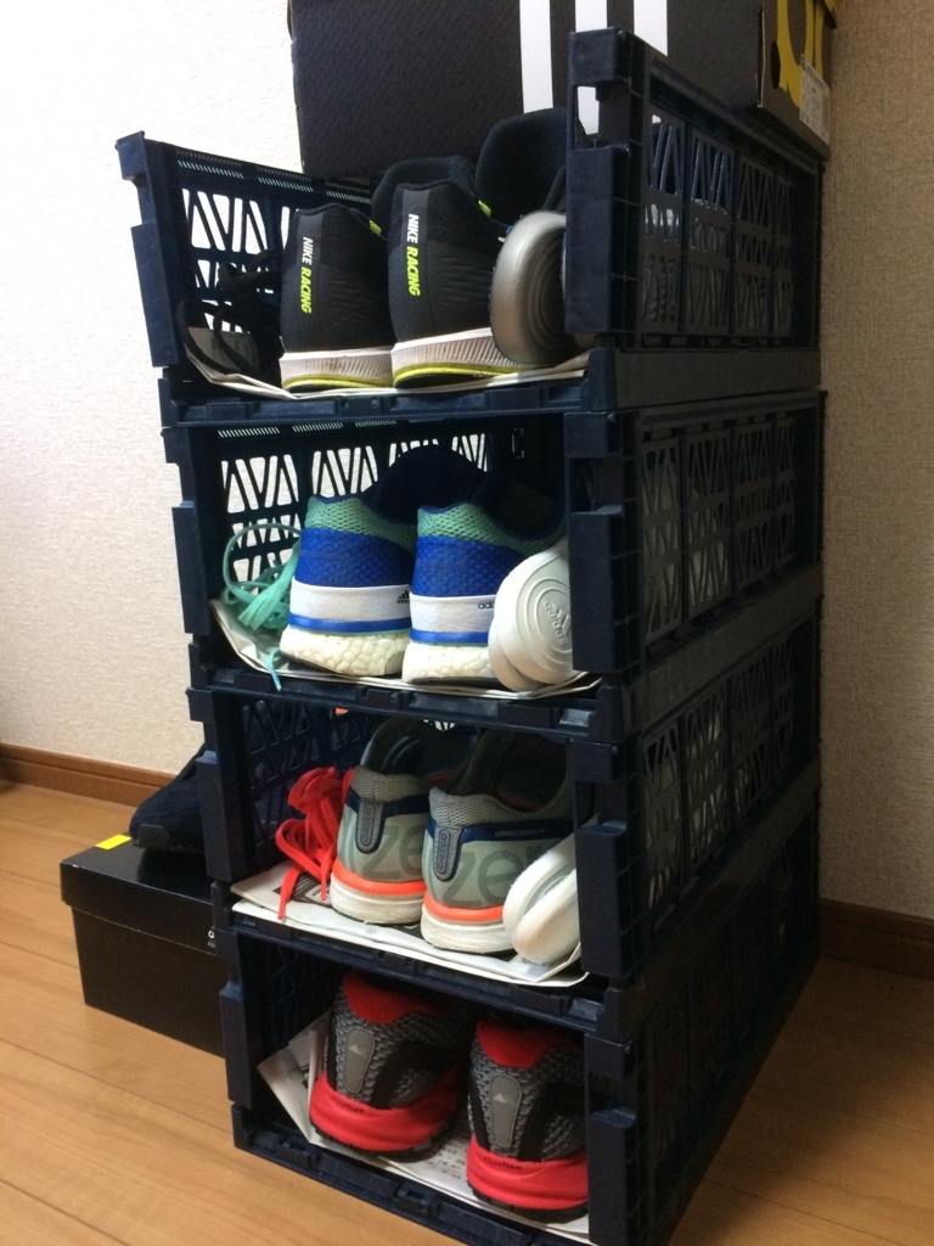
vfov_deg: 61.7
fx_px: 1043
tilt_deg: -13.0
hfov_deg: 48.2
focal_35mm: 29
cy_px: 623
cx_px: 467
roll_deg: +4.0
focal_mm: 4.15
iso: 250
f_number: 2.2
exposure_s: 1/30
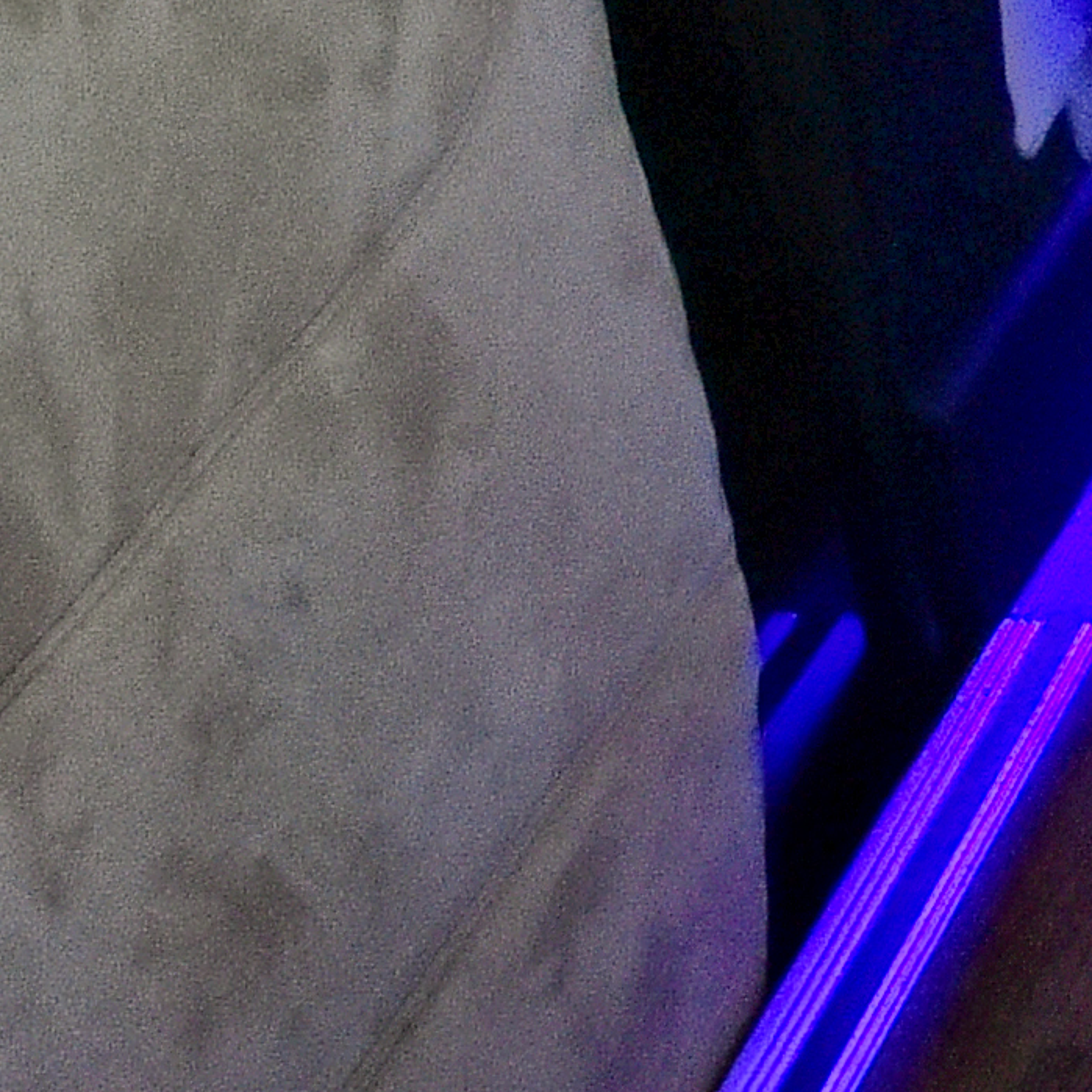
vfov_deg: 12.9
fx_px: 4176
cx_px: 3034
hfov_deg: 11.1
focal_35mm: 117
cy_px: -1109
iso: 2500
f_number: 9
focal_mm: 16
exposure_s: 1/80
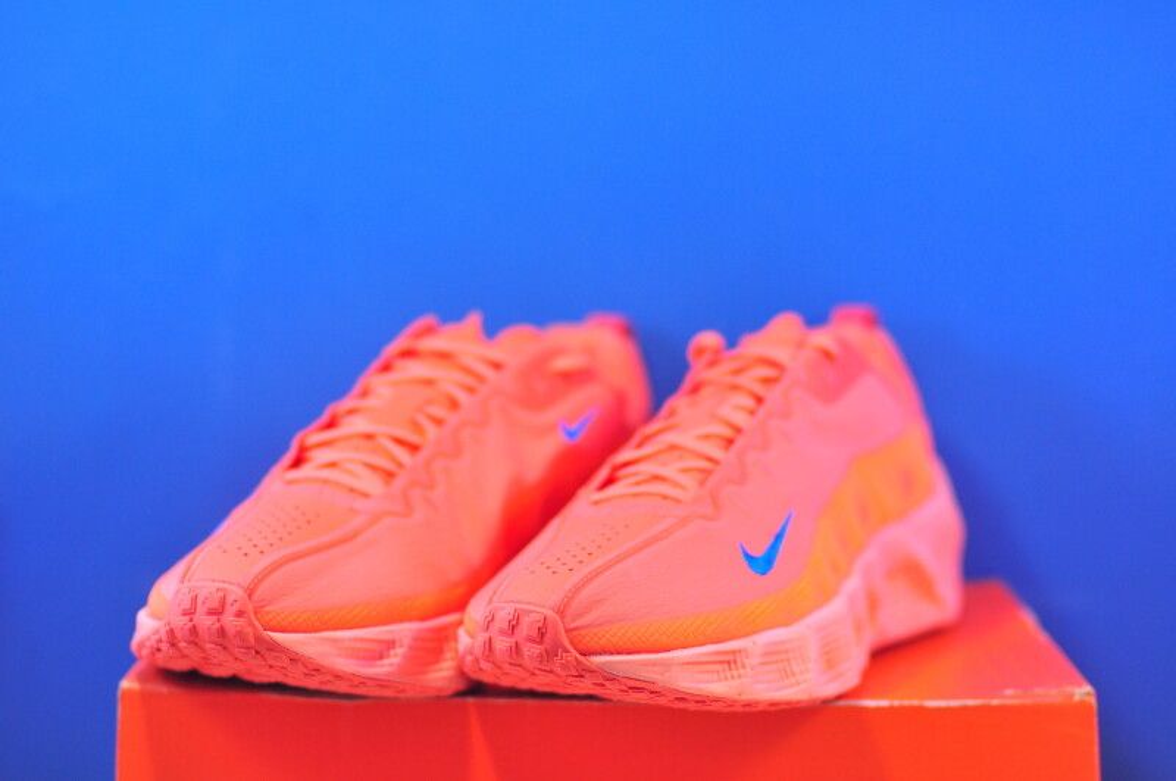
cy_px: 390
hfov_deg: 27.0
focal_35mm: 75
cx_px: 588
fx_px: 2447
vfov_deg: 18.1
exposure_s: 1/320
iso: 250
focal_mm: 50
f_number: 2.2
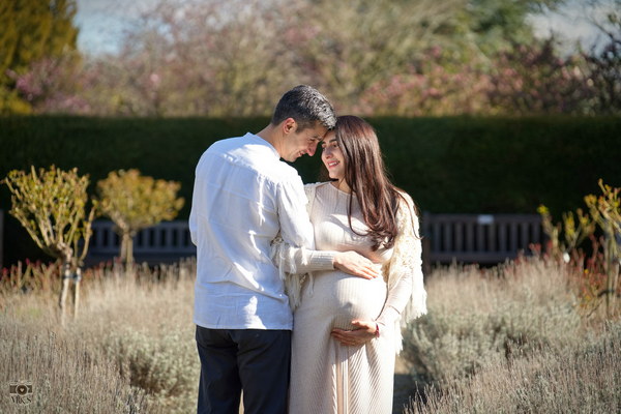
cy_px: 207
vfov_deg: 13.0
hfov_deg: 19.5
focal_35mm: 105
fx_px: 1811
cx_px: 310
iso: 100
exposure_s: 1/1250
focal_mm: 105
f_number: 2.8
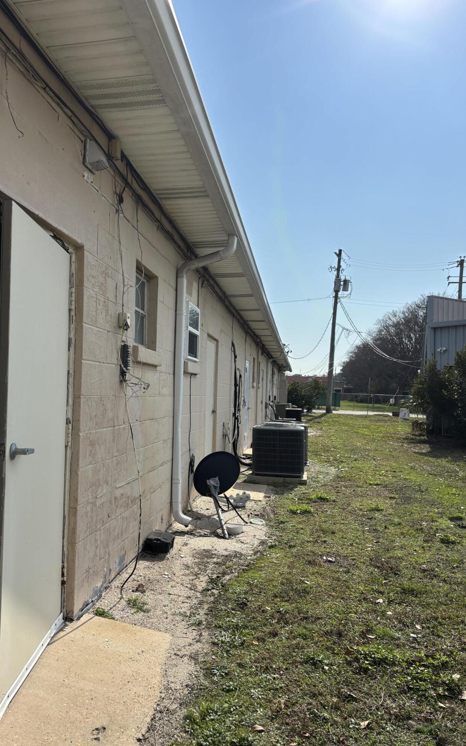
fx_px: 569
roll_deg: -3.0
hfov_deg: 44.3
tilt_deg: +1.3
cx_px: 186
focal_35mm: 28
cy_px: 376
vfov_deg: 66.5
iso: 50
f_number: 1.6
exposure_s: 1/7194
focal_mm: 5.96
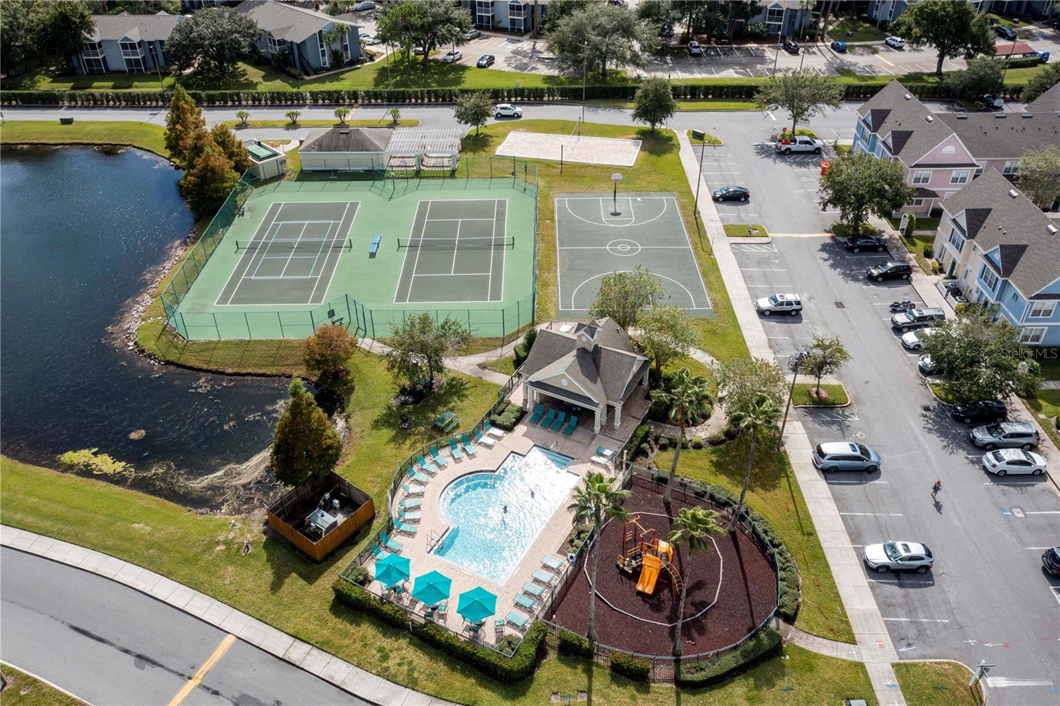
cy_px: 353
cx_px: 530
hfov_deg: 65.5
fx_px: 824
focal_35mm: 28
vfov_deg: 46.4
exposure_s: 1/400
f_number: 5.6
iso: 100
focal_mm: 10.26
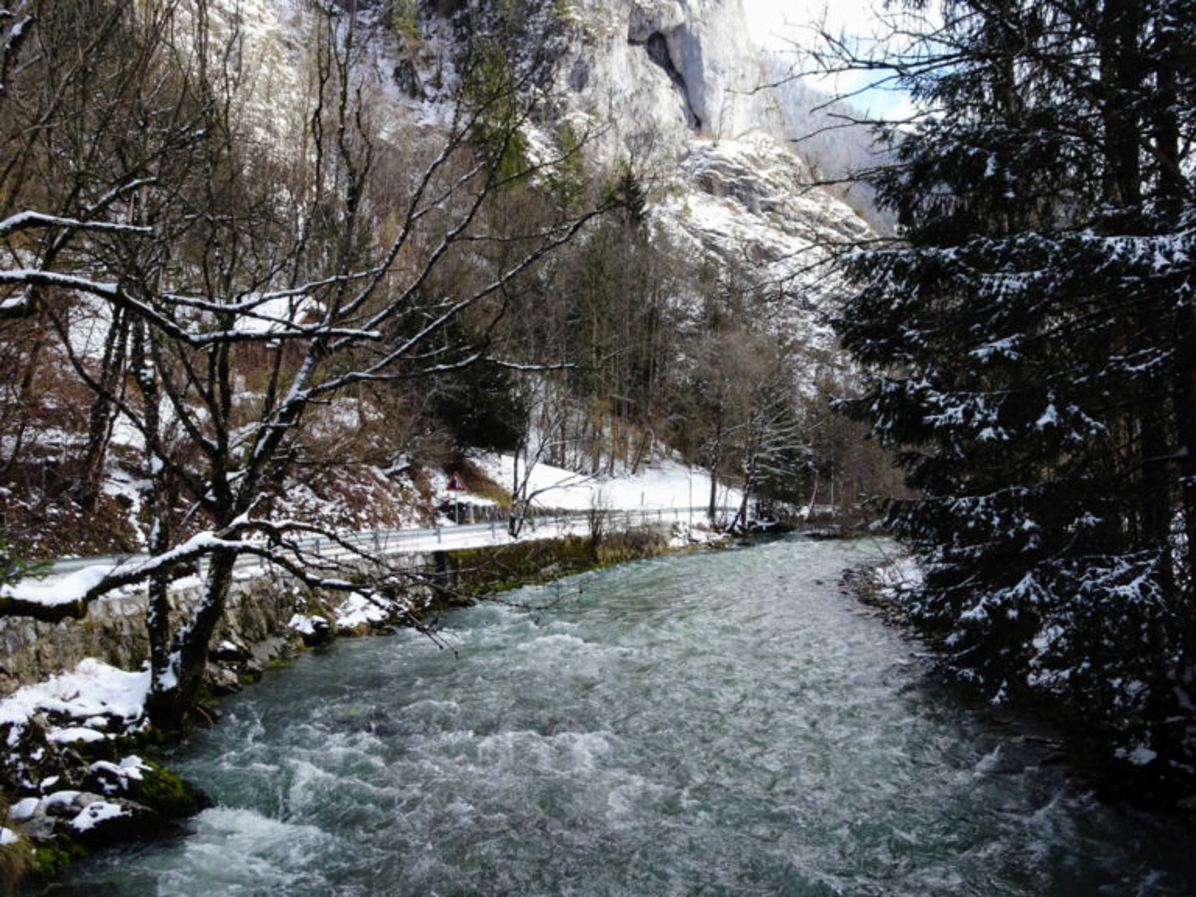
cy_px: 448
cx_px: 598
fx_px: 1175
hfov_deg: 54.0
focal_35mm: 34
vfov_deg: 41.8
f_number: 4
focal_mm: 5.79
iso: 80
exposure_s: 1/320
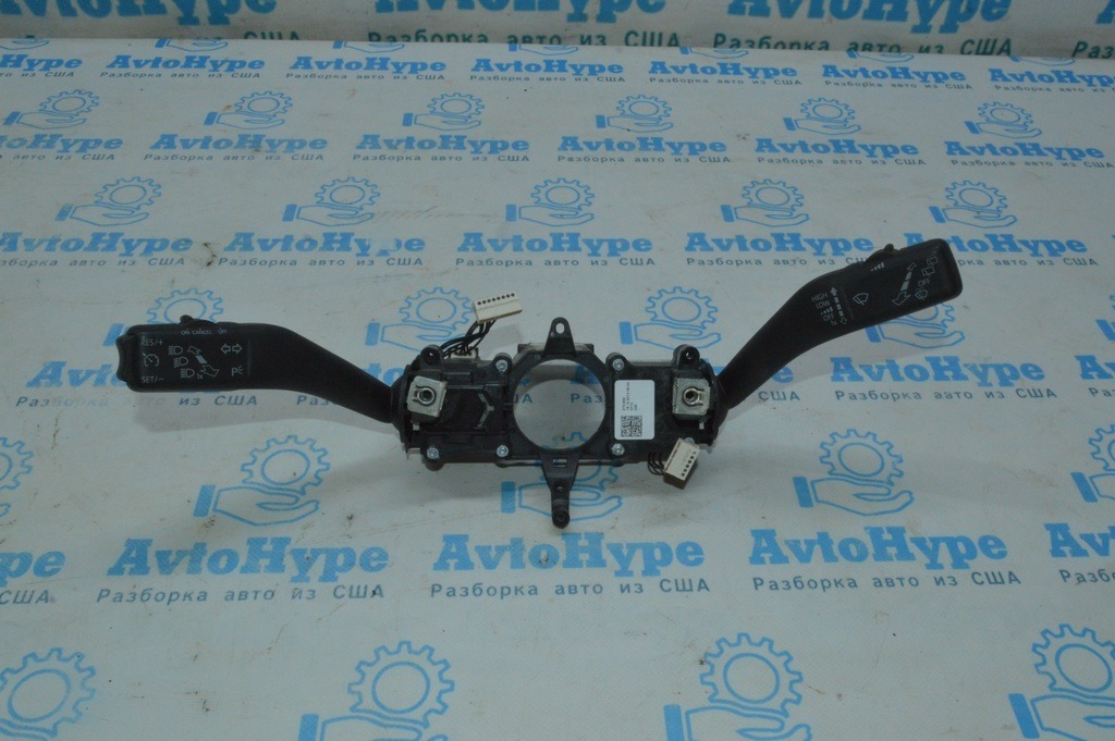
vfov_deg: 39.9
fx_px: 1021
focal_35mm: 33
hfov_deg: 57.3
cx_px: 558
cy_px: 370
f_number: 25
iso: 2200
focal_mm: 22
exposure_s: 1/50
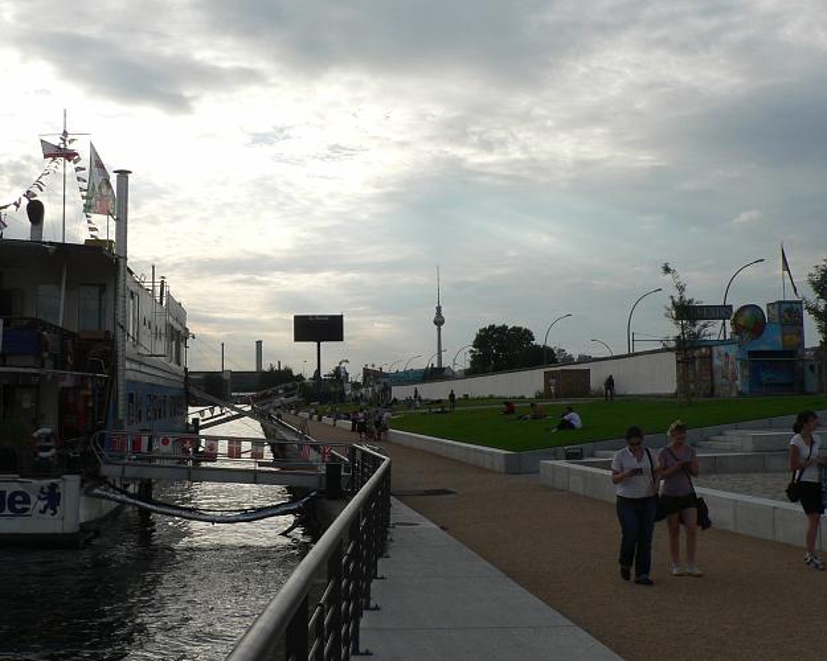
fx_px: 1101
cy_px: 271
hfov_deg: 41.1
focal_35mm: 45
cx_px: 360
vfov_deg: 33.3
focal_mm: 6
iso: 80
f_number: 5.6
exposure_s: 1/500
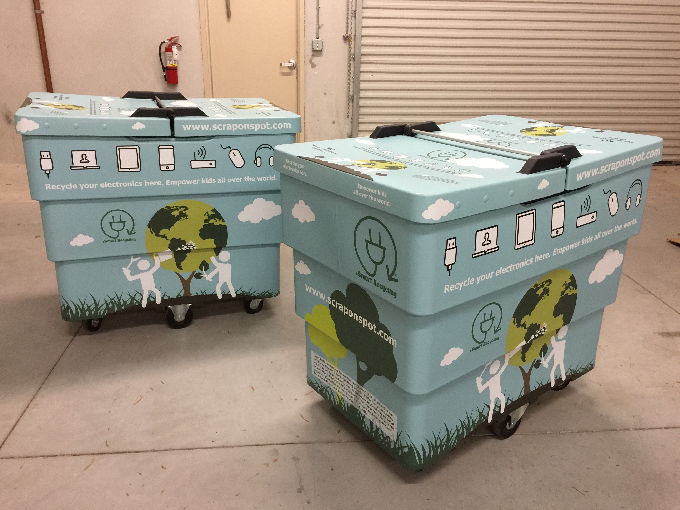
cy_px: 255
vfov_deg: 48.2
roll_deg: -1.1
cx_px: 340
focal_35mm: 29
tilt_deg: -22.0
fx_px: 570
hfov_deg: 61.7
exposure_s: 1/15
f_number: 2.2
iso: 100
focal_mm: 4.15
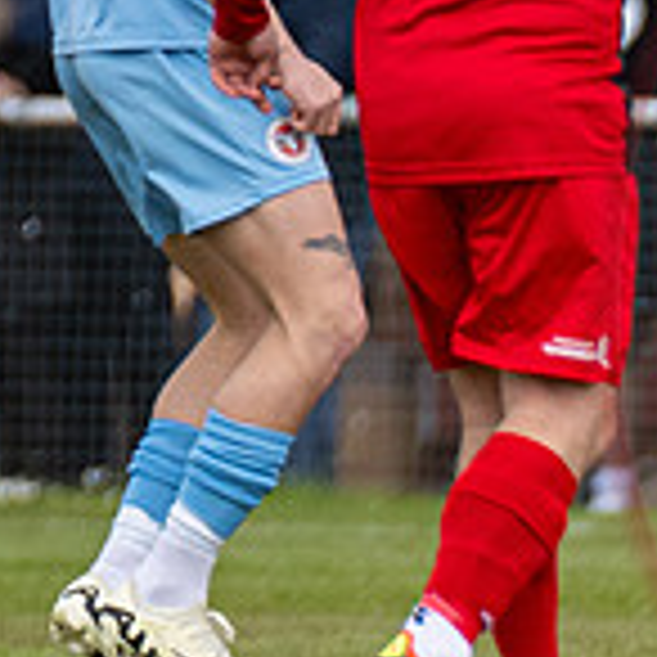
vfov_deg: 0.7
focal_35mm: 2567
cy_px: 835
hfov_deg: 0.7
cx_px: 1566
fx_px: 55121
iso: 400
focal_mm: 300
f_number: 4
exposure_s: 1/3200
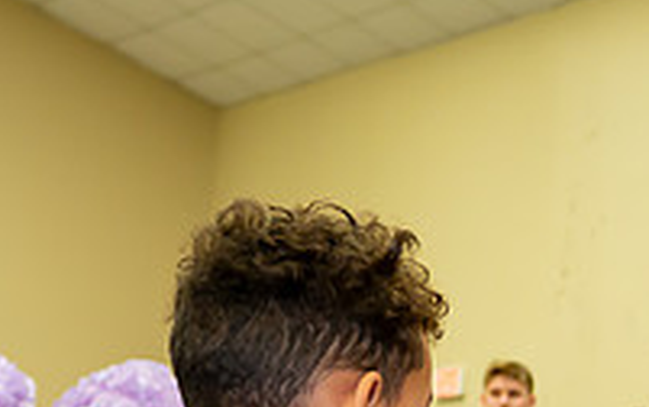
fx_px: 1505
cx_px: 770
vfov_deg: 15.3
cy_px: 343
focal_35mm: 85
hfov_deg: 22.5
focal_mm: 24
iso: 1600
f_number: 2.8
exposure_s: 1/200
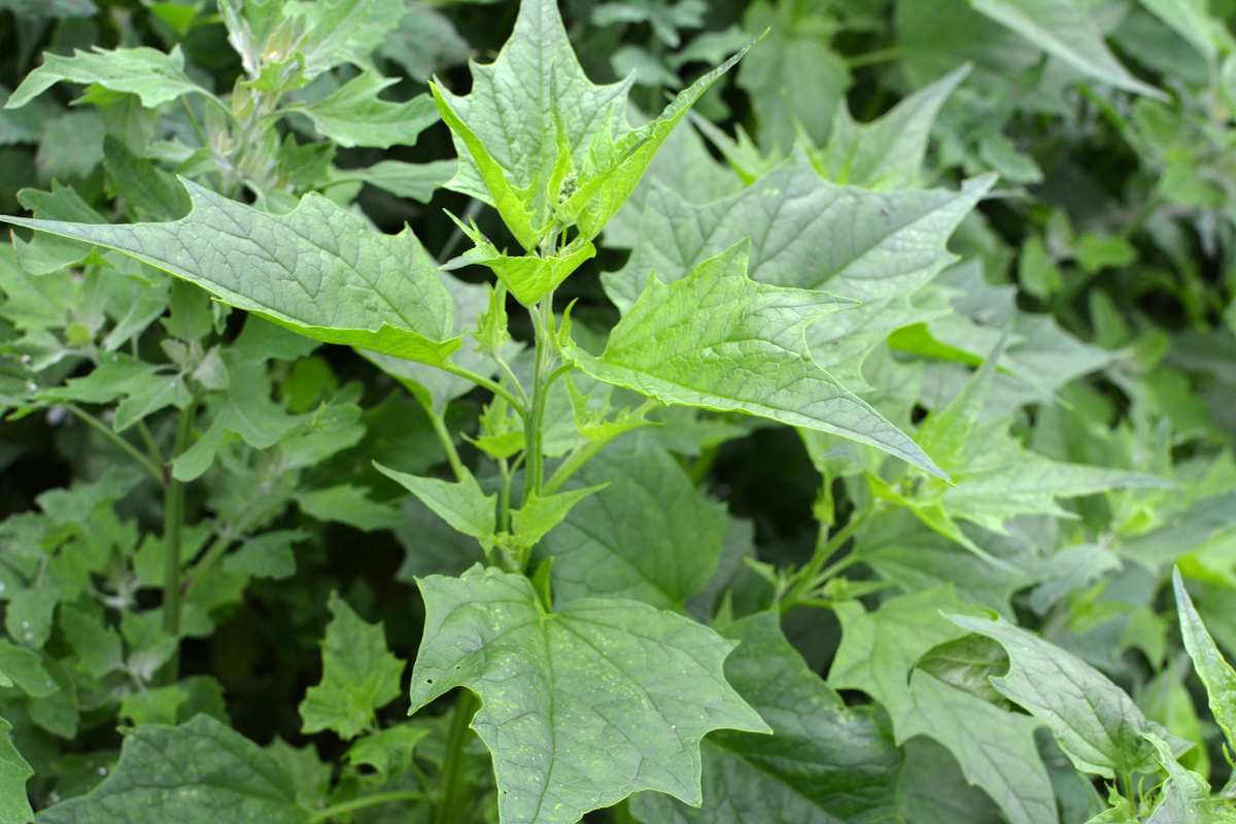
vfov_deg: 25.8
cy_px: 412
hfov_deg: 37.9
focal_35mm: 52
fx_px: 1802
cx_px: 618
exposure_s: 1/200
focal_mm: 35
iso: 400
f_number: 7.1
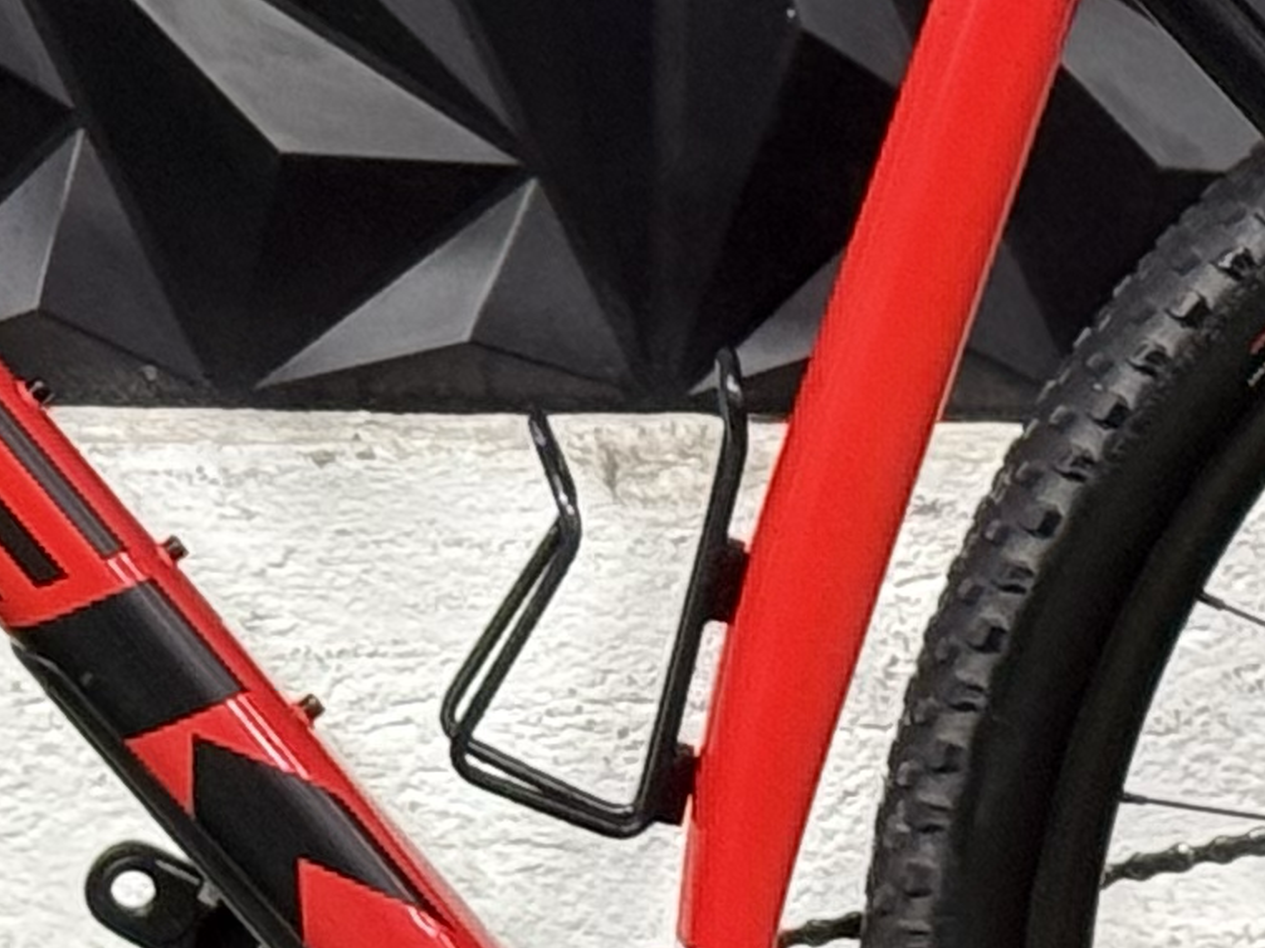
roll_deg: -0.3
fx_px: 9279
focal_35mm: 254
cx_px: 116
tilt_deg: -7.5
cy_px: -199
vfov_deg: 5.8
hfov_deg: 7.8
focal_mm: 6.76
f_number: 1.78
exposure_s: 1/60
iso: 200
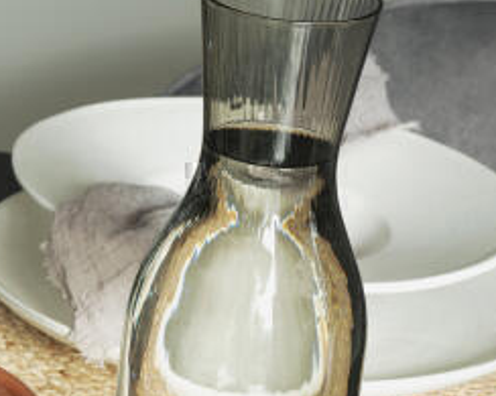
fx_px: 2715
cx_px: -498
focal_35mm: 185
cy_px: 515
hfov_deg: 9.7
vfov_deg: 8.2
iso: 160
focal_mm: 47
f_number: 8
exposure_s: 1/4
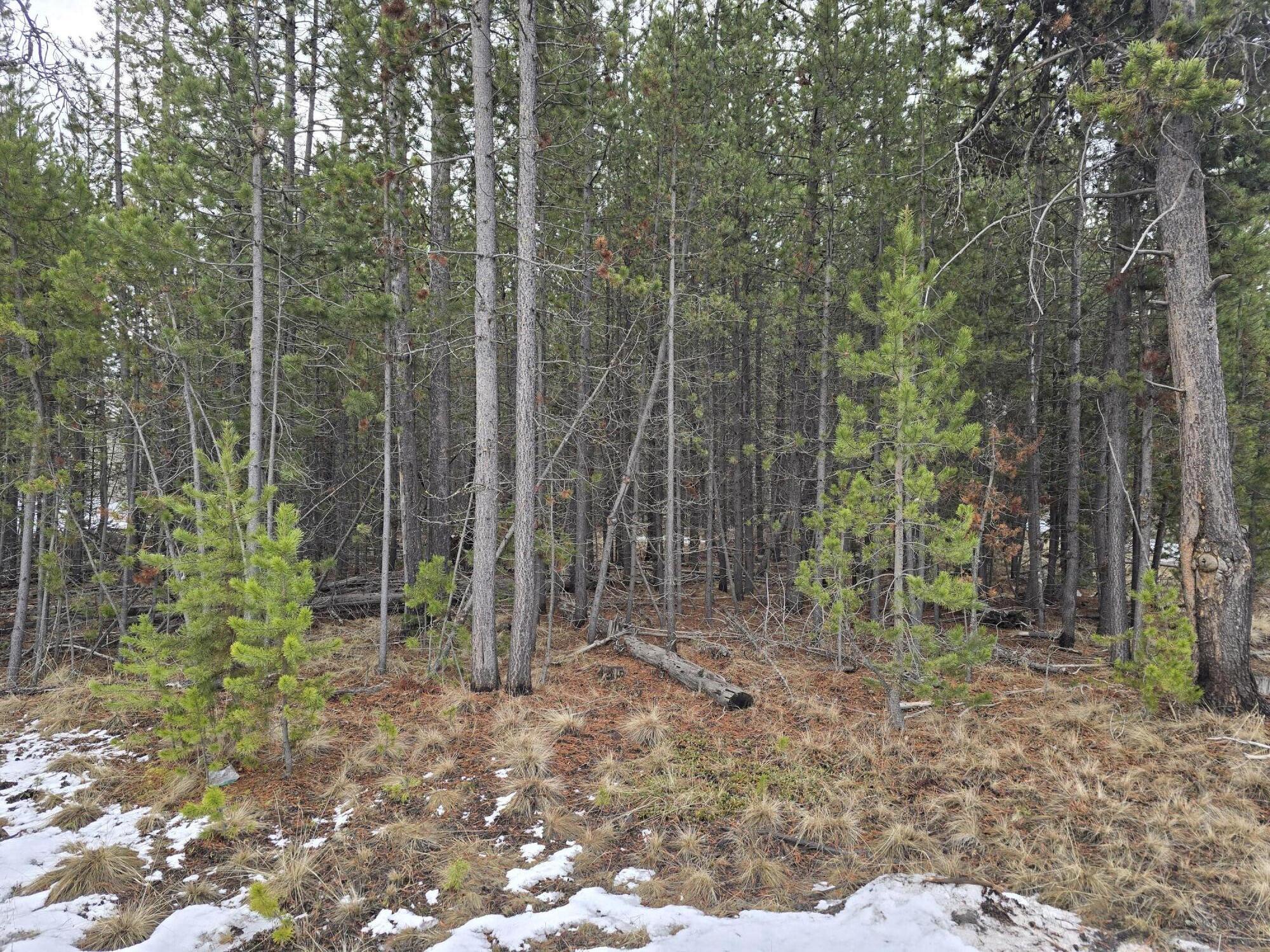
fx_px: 844
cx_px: 635
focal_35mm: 23
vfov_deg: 58.9
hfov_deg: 73.9
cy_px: 476
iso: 16
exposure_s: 1/180
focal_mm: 6.3
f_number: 1.7
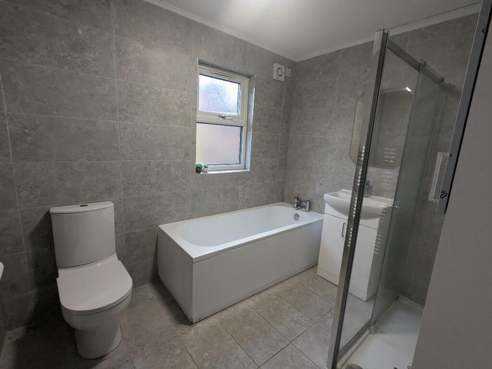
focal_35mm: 16
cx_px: 246
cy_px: 184
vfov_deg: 78.1
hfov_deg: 94.5
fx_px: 227
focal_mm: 2.35
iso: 251
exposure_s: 1/50
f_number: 2.2
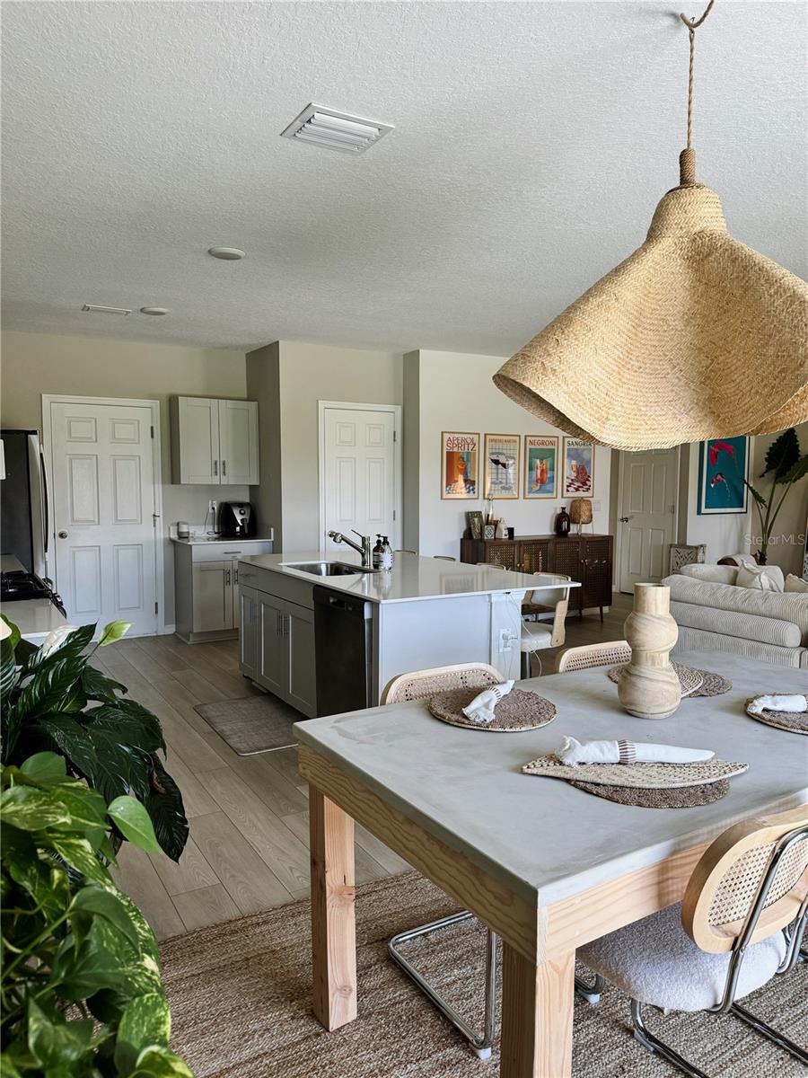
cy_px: 539
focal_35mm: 24
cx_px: 404
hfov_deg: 56.8
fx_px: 747
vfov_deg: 71.6
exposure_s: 1/121
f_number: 1.78
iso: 160
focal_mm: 6.76
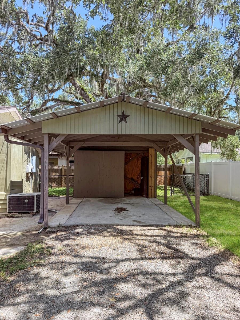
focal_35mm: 24
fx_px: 222
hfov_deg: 56.8
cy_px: 160
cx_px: 120
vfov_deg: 71.6
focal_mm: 6.76
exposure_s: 1/943
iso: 80
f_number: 1.78
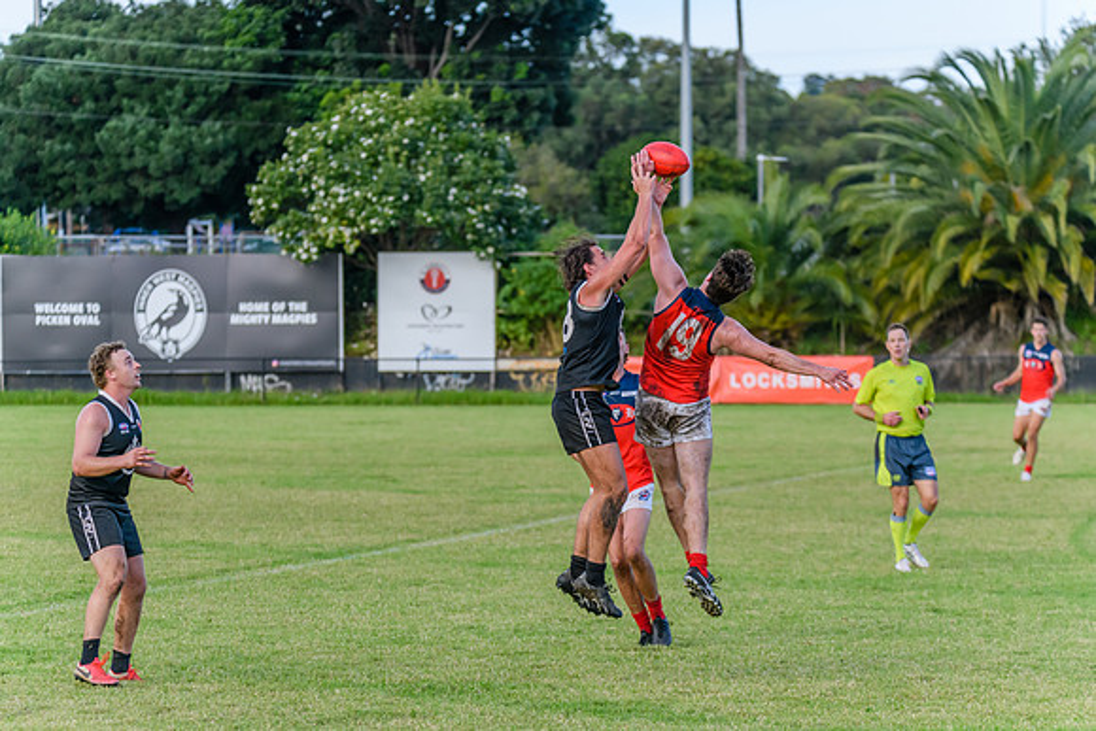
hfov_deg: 9.6
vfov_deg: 6.4
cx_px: 548
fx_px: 6527
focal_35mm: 214
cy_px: 366
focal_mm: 200
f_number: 5.3
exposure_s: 1/2000
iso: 1600
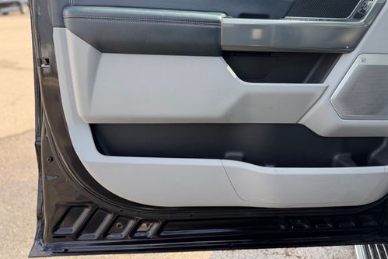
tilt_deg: -16.7
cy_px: 98
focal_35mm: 32
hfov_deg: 58.5
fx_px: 345
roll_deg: -0.3
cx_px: 220
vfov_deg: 40.9
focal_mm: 6.76
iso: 100
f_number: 1.78
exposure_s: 1/909
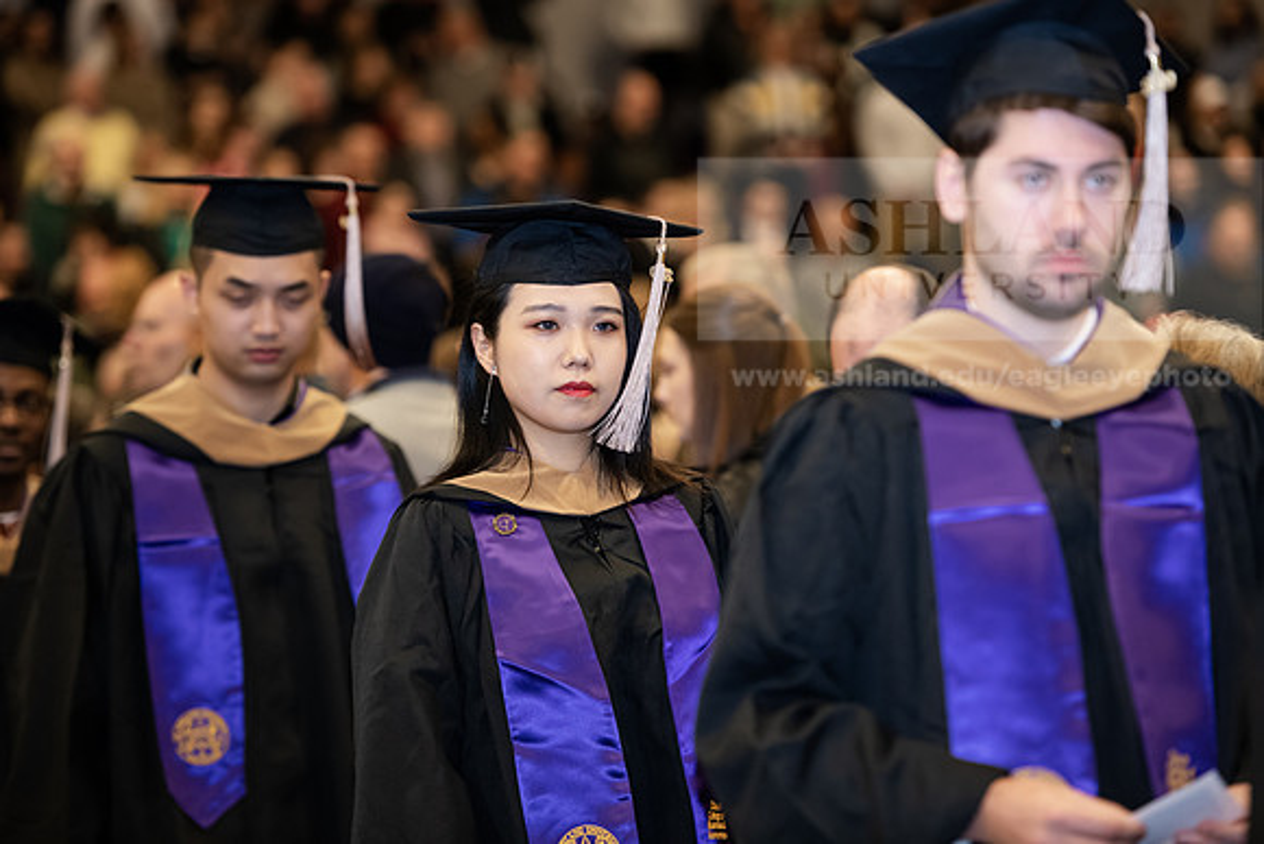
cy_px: 422
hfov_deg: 14.2
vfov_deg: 9.5
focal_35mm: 145
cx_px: 632
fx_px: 5092
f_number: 3.2
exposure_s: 1/200
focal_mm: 145
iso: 2000
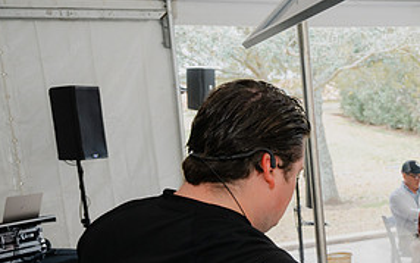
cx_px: 423
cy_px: 258
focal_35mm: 59
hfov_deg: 31.8
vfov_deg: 21.3
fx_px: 676
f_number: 4
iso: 720
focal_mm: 28.5
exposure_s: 1/320
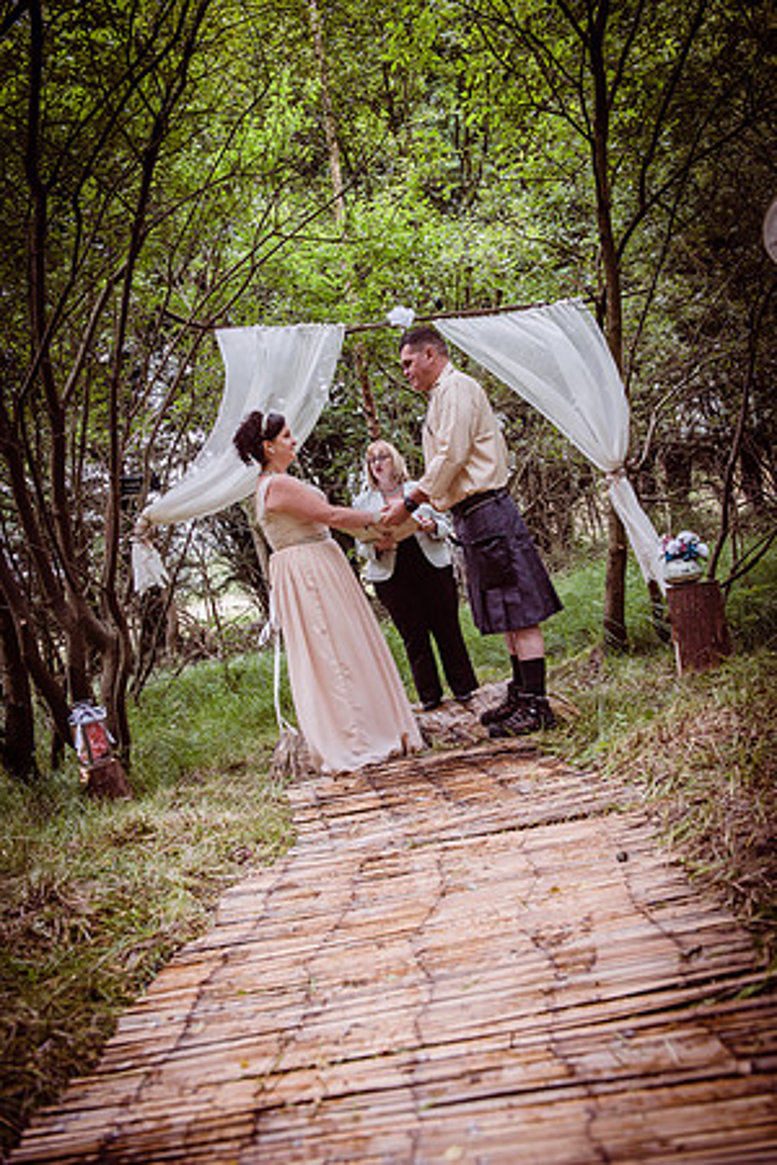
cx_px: 388
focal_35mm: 32
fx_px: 1036
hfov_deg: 41.1
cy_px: 582
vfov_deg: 58.7
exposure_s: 1/160
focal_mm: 32
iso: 400
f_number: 5
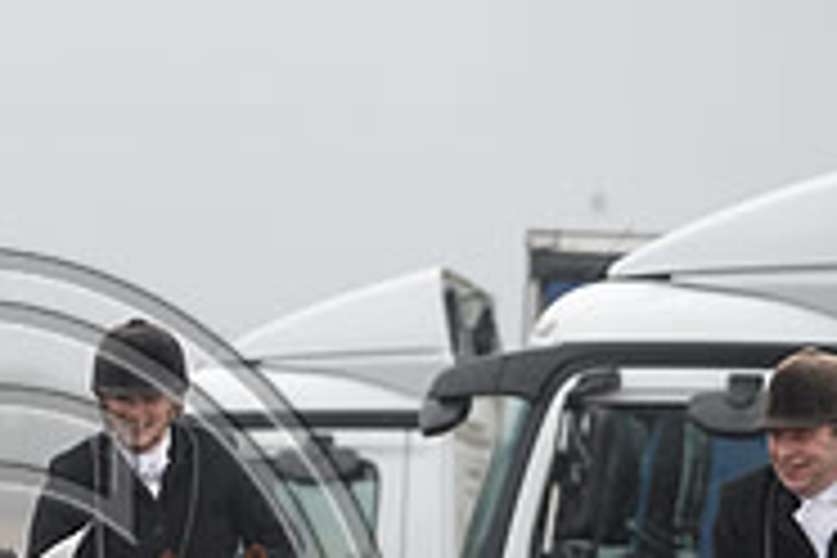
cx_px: -112
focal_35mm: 437
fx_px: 10159
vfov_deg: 3.1
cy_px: 648
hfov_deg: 4.7
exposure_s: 1/800
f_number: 3.2
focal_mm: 140
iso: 1600
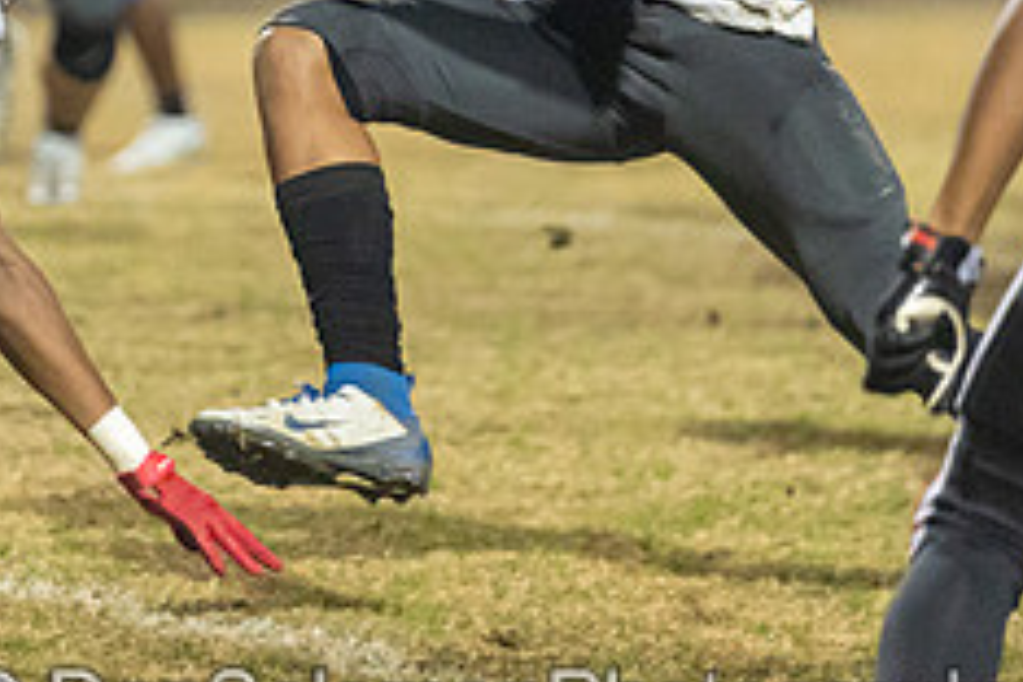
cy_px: -204
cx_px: 296
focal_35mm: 597
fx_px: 16963
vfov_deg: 2.3
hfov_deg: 3.5
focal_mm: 200
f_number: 2.8
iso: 8000
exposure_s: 1/800
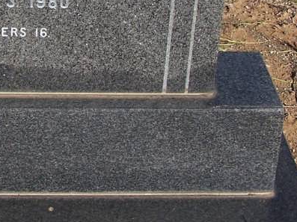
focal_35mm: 115
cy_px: -26
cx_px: 62
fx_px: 986
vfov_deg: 12.6
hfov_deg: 17.0
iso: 80
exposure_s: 1/750
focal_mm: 6.3
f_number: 4
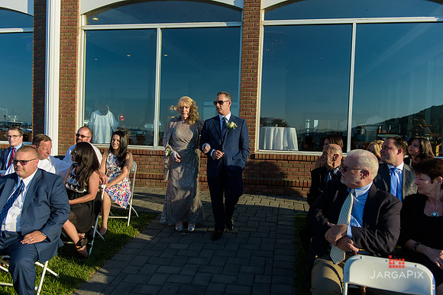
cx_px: 222
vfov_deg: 45.0
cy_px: 148
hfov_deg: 63.6
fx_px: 357
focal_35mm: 29
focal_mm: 29
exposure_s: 1/1600
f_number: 3.2
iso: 200
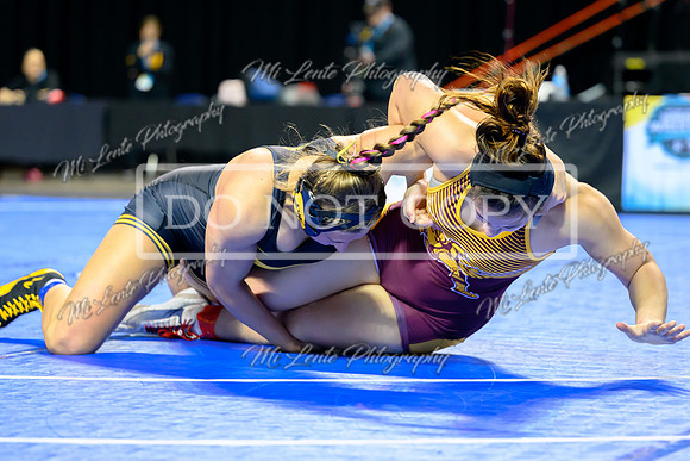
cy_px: 191
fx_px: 2535
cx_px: 303
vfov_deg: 10.4
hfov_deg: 15.5
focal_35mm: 132
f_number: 2.8
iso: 3200
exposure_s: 1/800
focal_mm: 110
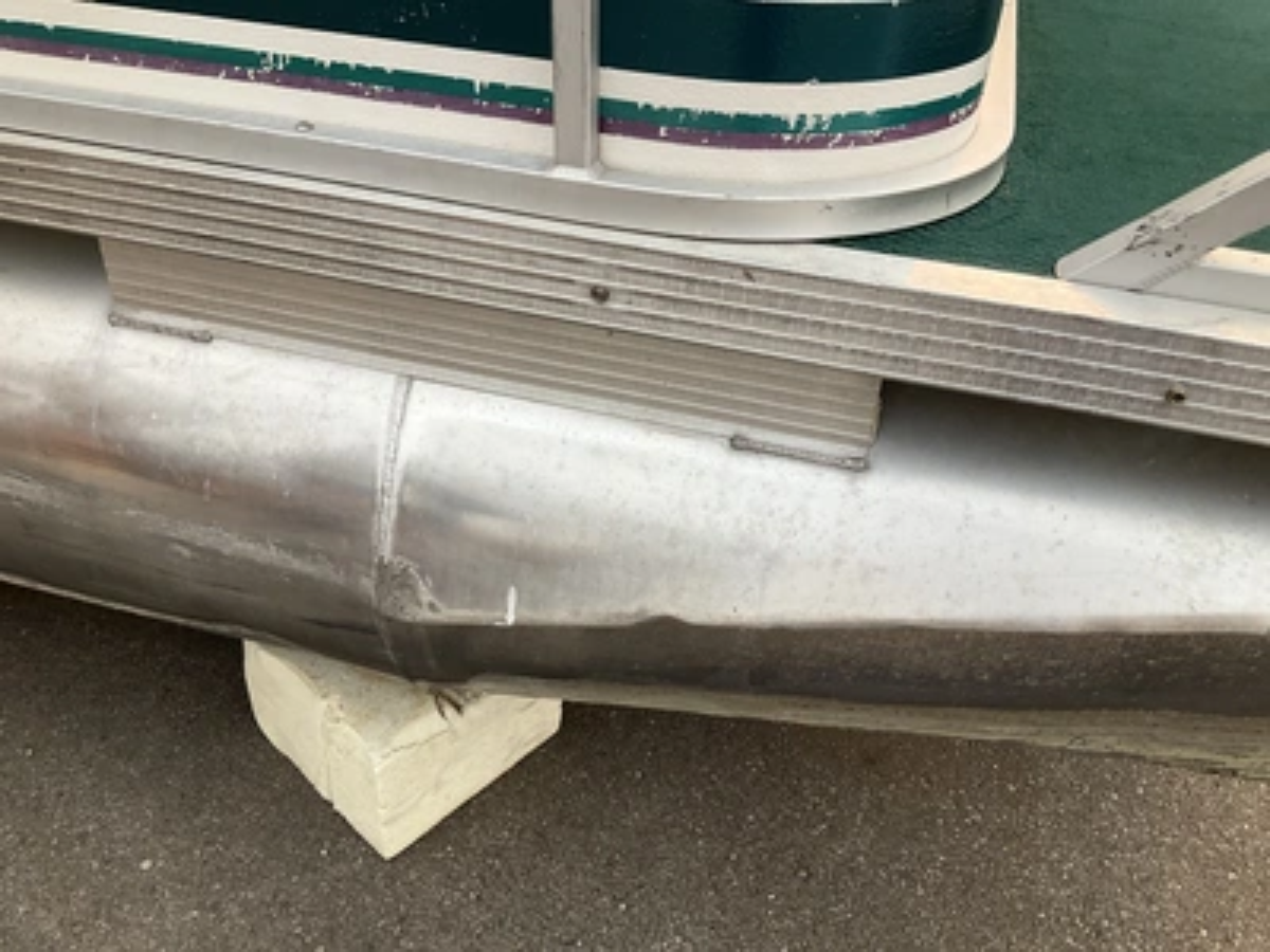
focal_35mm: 29
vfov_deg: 48.2
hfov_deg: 61.7
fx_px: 1064
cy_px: 476
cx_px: 635
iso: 25
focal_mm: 3
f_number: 1.8
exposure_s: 1/912
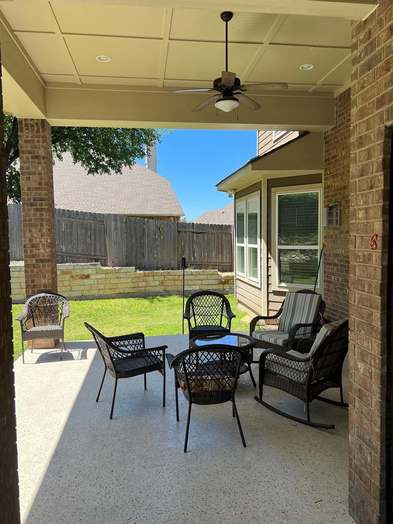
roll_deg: +0.9
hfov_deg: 51.3
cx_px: 196
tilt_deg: -3.2
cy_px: 259
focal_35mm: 27
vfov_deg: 65.3
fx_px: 409
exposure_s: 1/1449
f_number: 1.5
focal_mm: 5.7
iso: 50
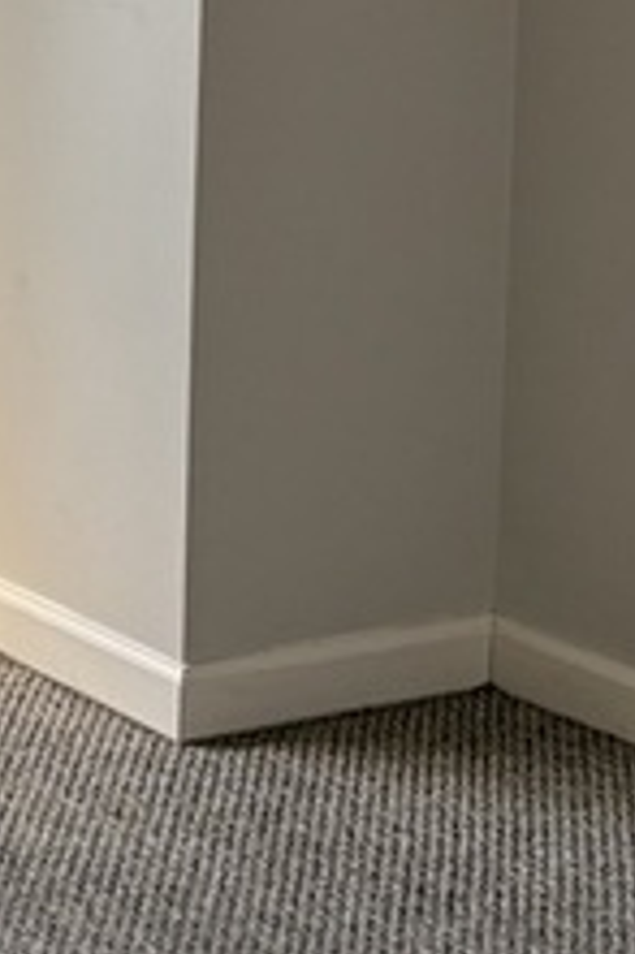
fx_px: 3498
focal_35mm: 132
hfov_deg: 9.9
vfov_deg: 15.3
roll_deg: +0.0
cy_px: 0
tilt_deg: -6.5
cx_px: -475
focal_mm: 5.96
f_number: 1.6
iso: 64
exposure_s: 1/386
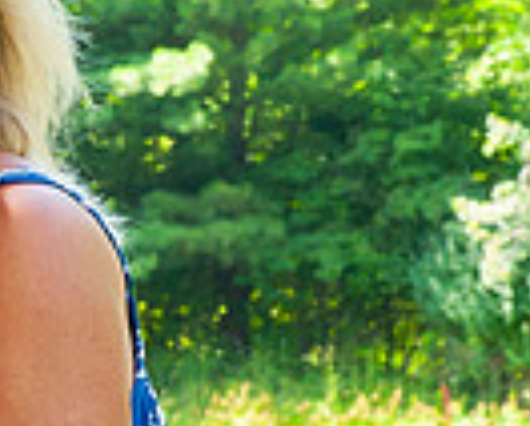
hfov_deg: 6.4
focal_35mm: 295
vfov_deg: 5.3
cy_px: 260
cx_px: -428
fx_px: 4634
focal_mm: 56
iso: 640
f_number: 13
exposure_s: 1/125
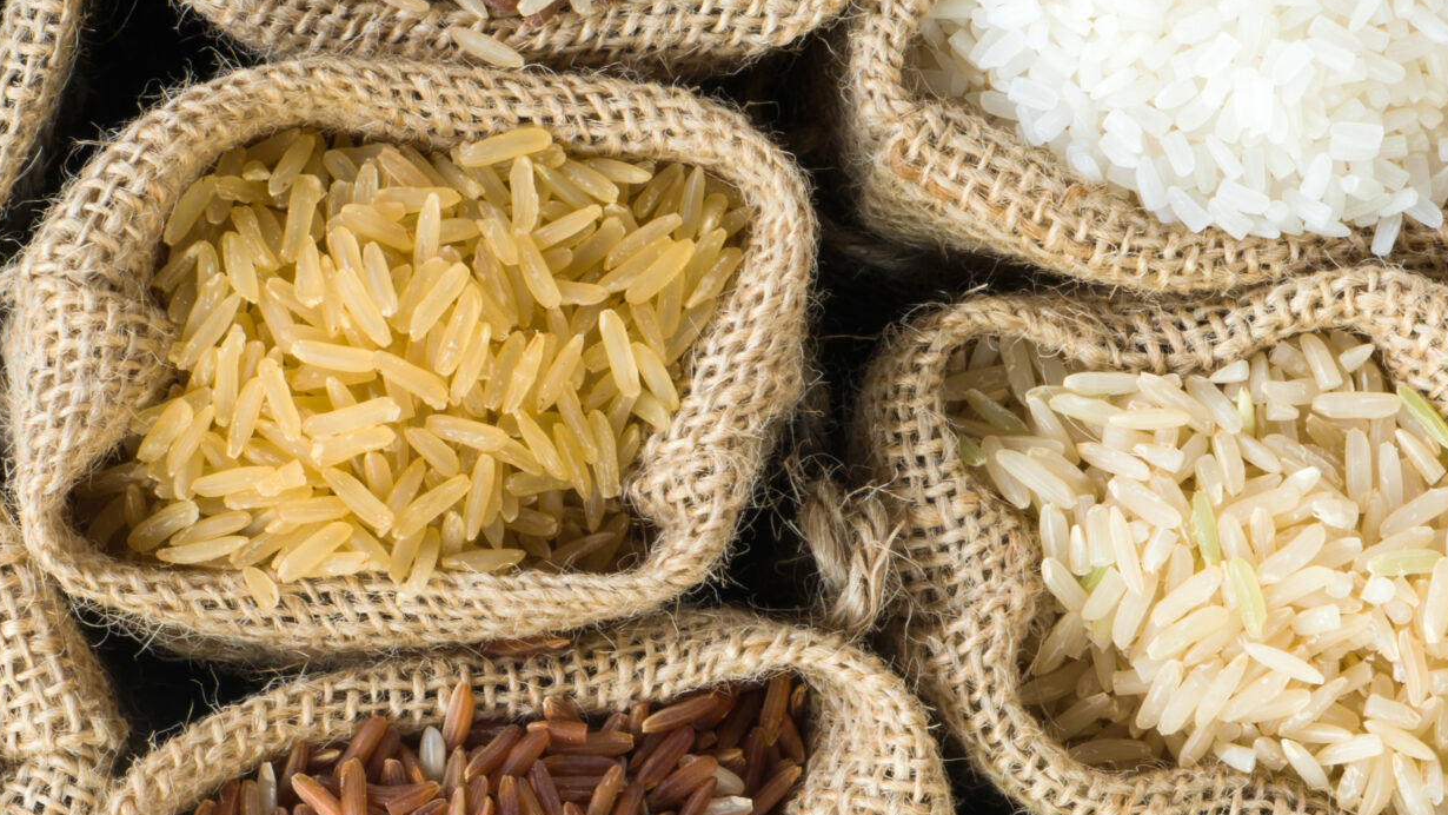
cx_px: 157
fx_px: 8793
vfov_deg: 5.3
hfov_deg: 9.4
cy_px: 962
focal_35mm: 229
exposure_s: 2
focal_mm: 105
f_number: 20
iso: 125
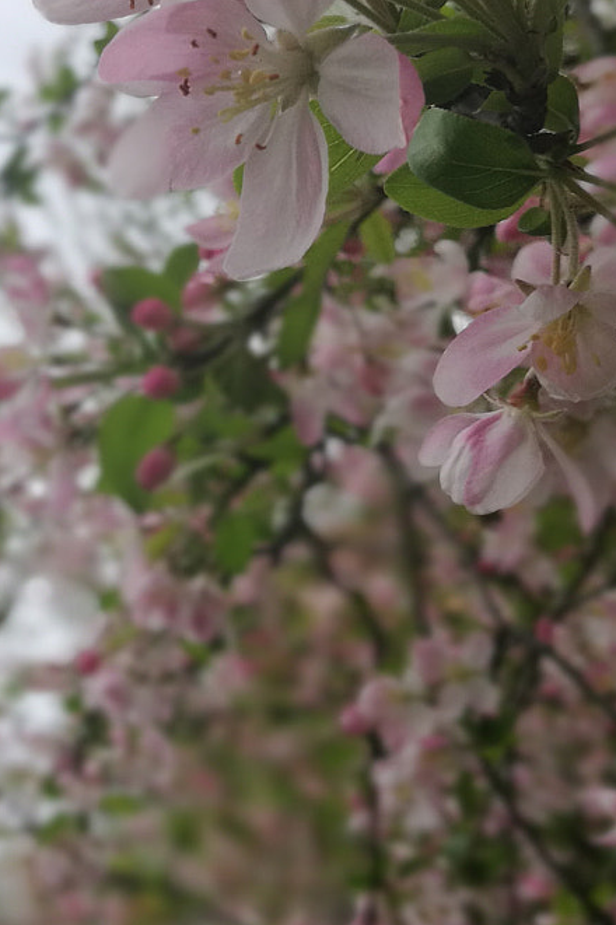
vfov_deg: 29.6
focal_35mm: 68
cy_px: 390
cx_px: -60
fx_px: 1747
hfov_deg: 19.2
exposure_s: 1/254
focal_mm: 4.5
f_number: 4
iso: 50
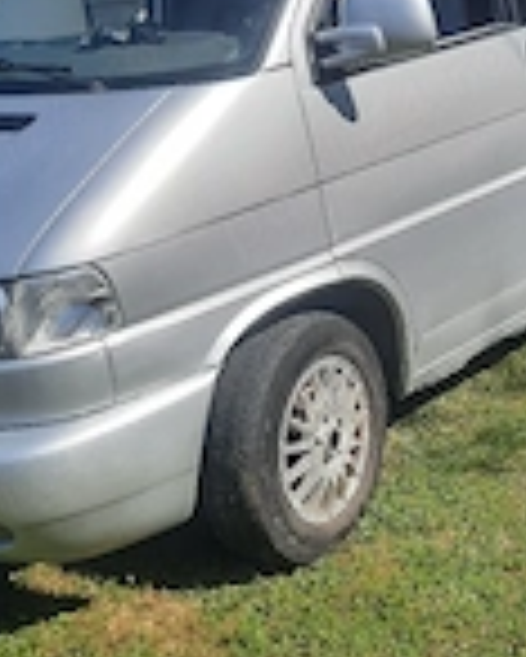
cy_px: 198
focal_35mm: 67
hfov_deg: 22.4
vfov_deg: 28.0
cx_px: 454
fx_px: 1302
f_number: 2
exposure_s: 1/667
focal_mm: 4.6
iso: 32
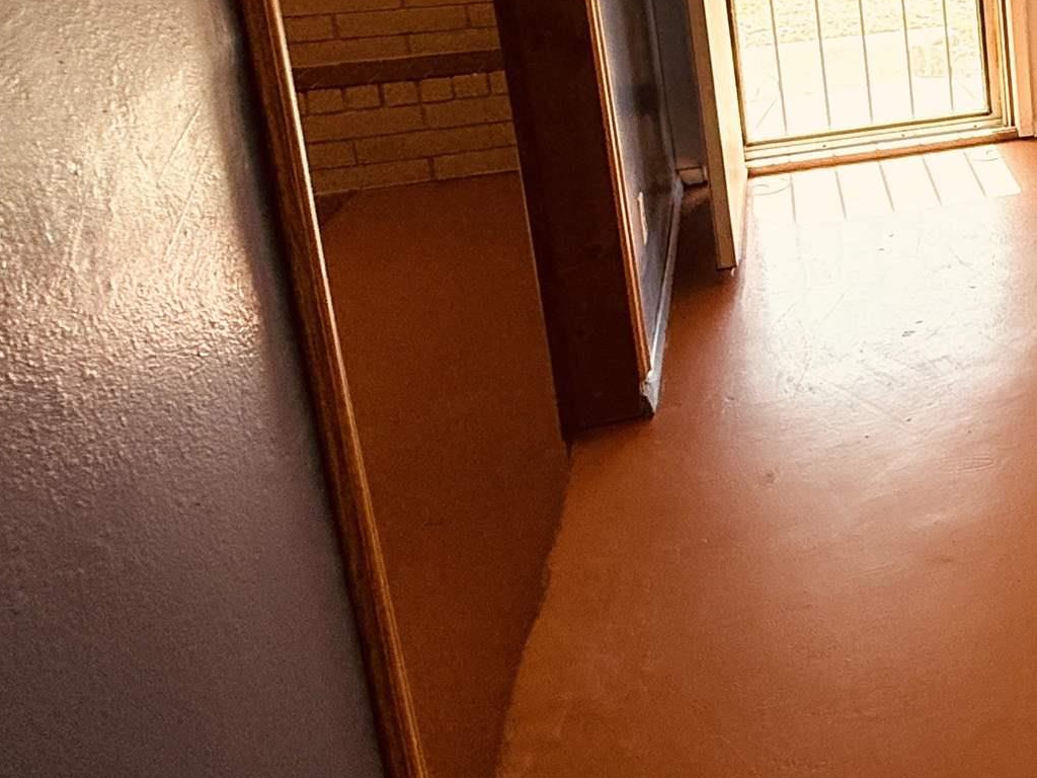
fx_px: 1258
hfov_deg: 29.6
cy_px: 19
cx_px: 1508
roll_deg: -0.6
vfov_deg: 32.0
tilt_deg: -11.0
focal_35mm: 42
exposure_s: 1/276
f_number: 2.2
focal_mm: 2.22
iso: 64
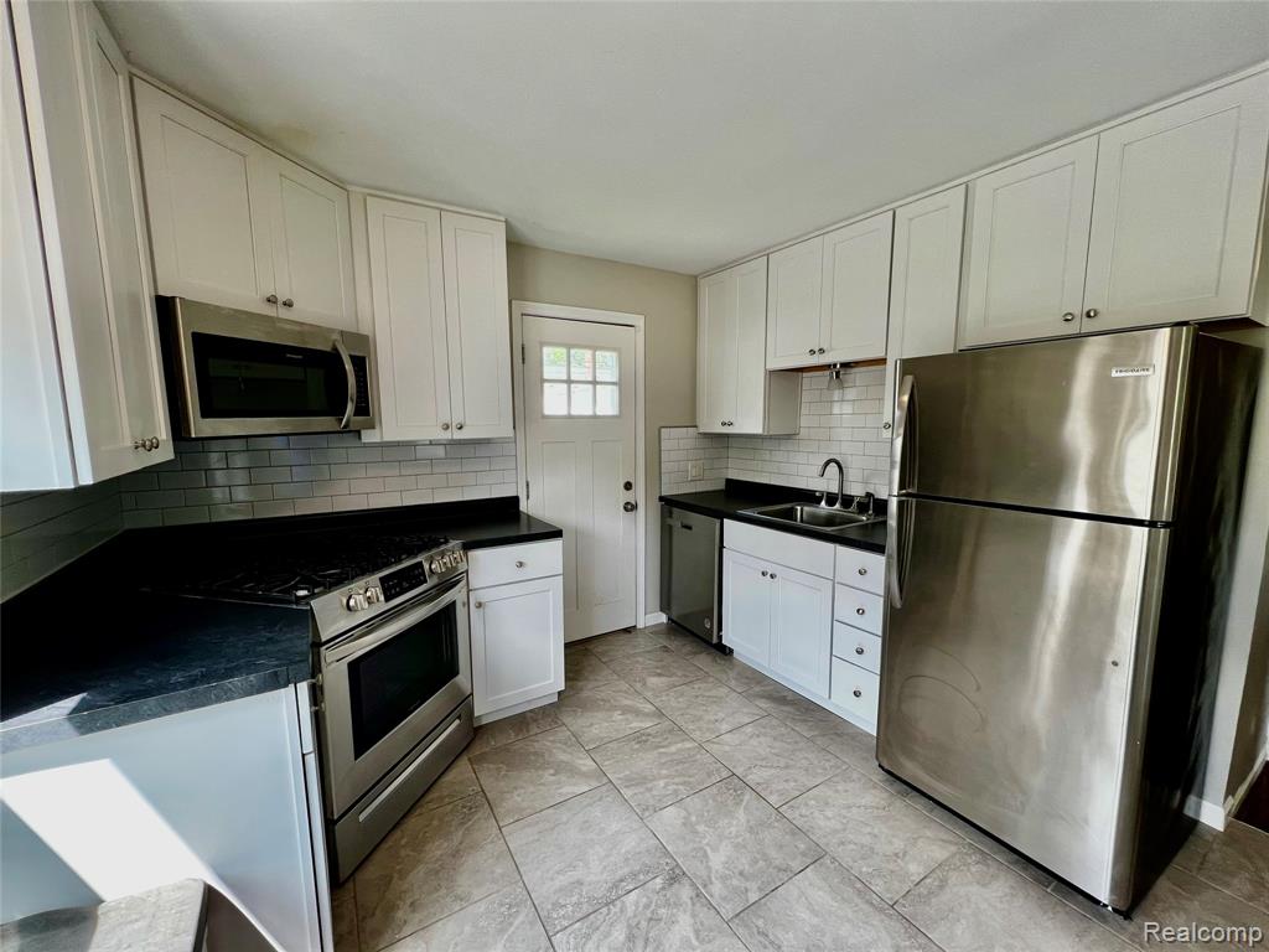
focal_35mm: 13
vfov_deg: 89.9
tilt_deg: -6.8
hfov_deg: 106.2
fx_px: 477
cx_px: 634
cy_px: 476
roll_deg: +0.3
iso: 64
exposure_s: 1/120
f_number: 1.8
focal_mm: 1.57
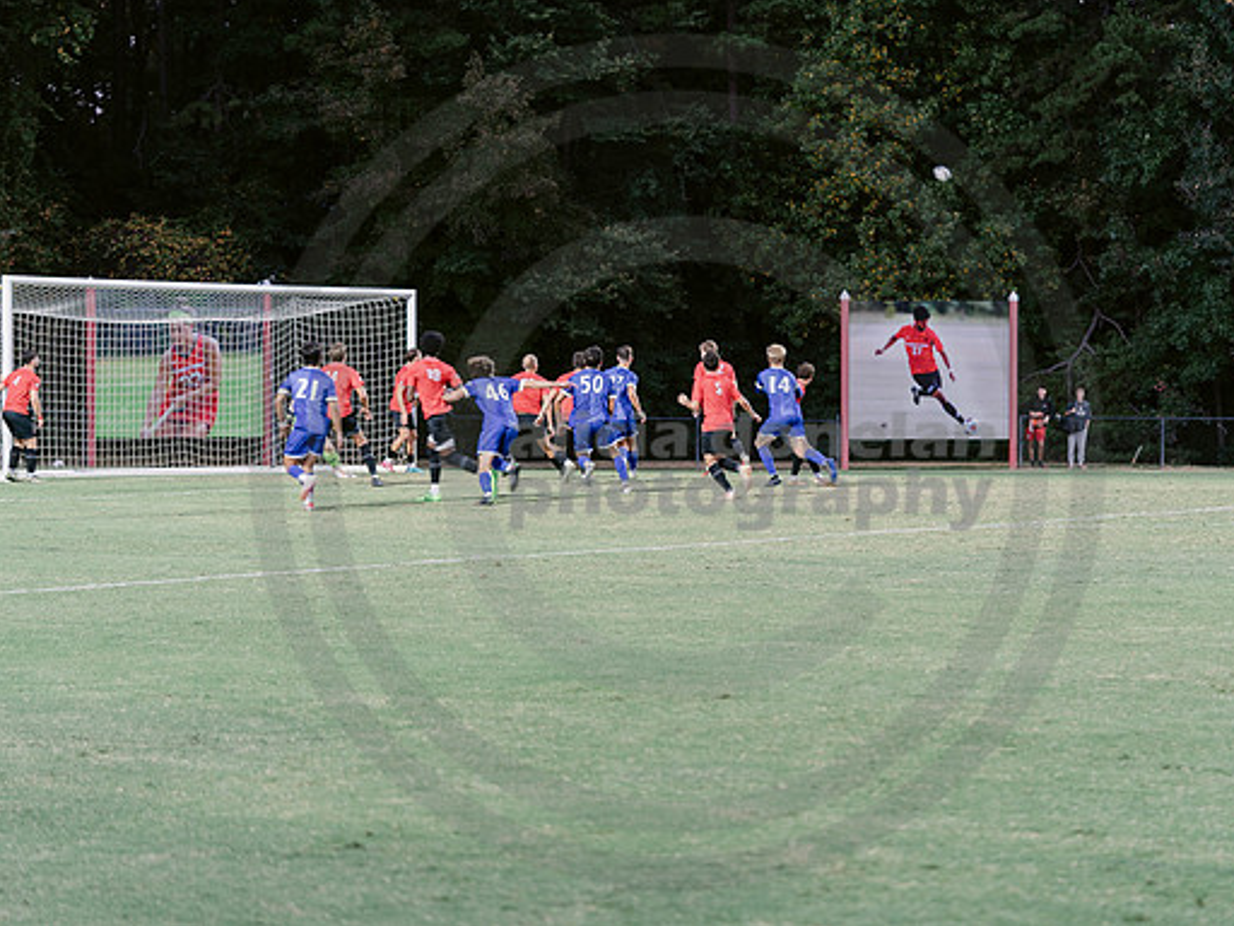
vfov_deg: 15.1
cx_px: 677
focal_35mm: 98
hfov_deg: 20.0
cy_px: 462
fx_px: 3494
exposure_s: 1/80
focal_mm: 90
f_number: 2.8
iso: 640
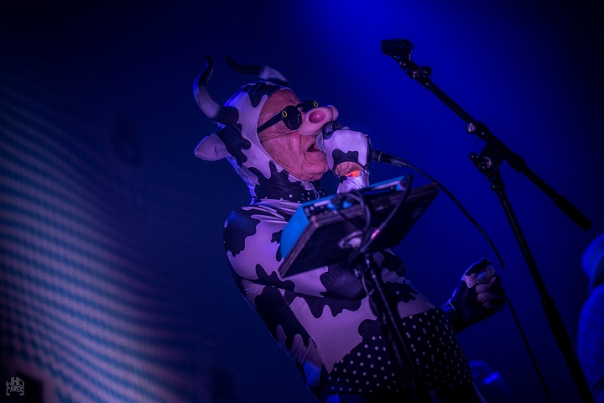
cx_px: 302
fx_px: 1762
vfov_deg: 13.0
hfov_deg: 19.5
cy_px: 202
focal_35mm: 105
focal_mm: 70
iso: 1000
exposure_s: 1/80
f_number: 2.8
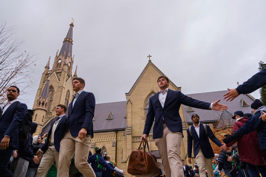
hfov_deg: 73.7
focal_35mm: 24
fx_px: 177
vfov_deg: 53.1
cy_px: 88
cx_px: 133
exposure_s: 1/500
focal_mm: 24
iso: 5000
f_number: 6.3
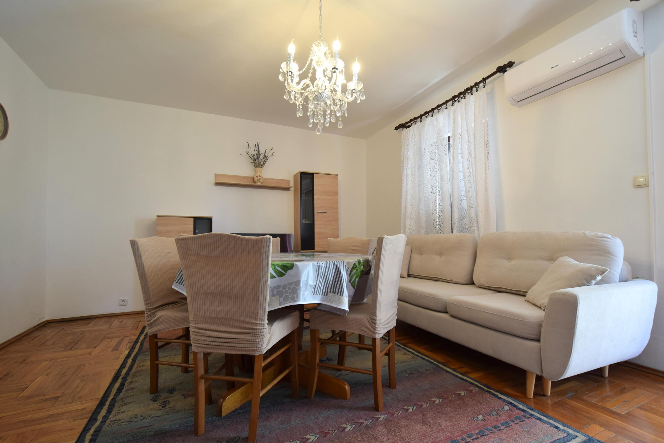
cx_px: 332
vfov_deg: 77.3
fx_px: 277
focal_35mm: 15
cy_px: 222
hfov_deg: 100.4
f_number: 4
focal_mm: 10
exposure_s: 1/60
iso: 500
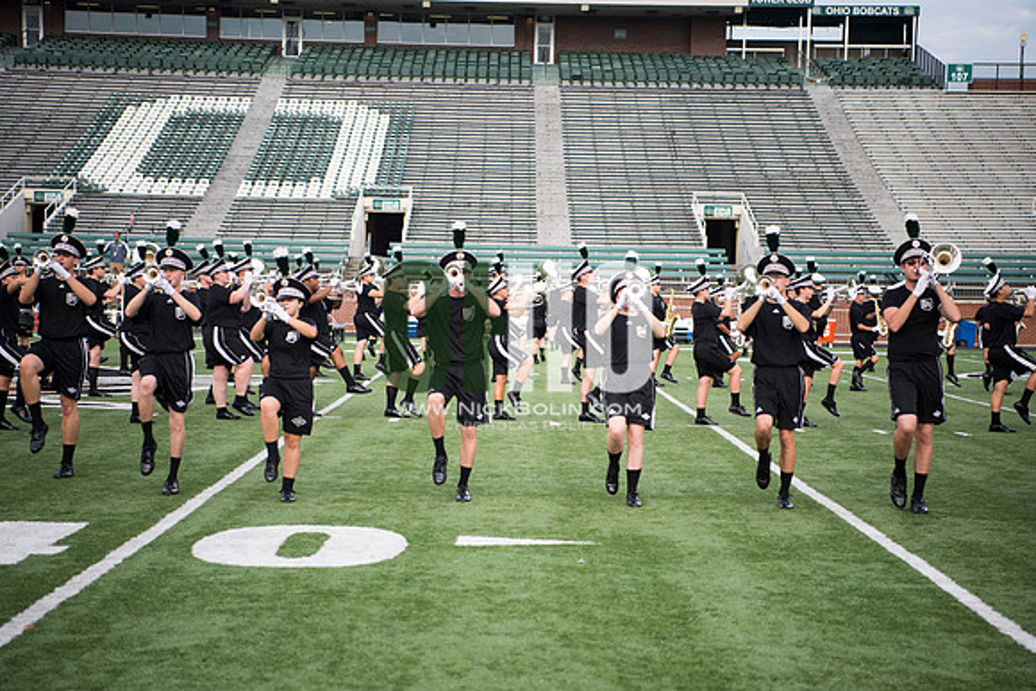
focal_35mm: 70
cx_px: 518
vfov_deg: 19.5
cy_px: 346
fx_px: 2015
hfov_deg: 28.8
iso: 400
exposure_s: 1/2000
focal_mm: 70
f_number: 2.8
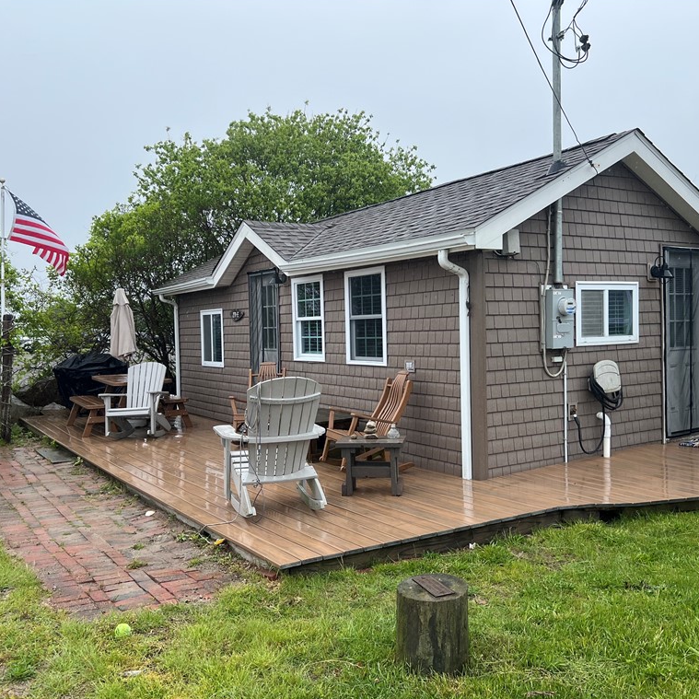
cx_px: 350
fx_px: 708
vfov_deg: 52.5
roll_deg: +1.5
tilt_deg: -2.2
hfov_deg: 52.5
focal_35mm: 31
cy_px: 347
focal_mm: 5.7
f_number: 1.5
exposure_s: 1/1266
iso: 50
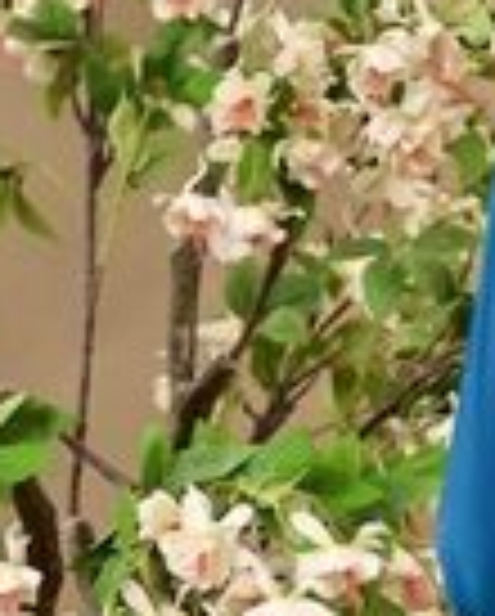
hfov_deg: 2.6
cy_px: 1151
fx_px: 10762
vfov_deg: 3.3
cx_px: 657
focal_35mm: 589
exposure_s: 1/160
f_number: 6.3
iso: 200
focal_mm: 86
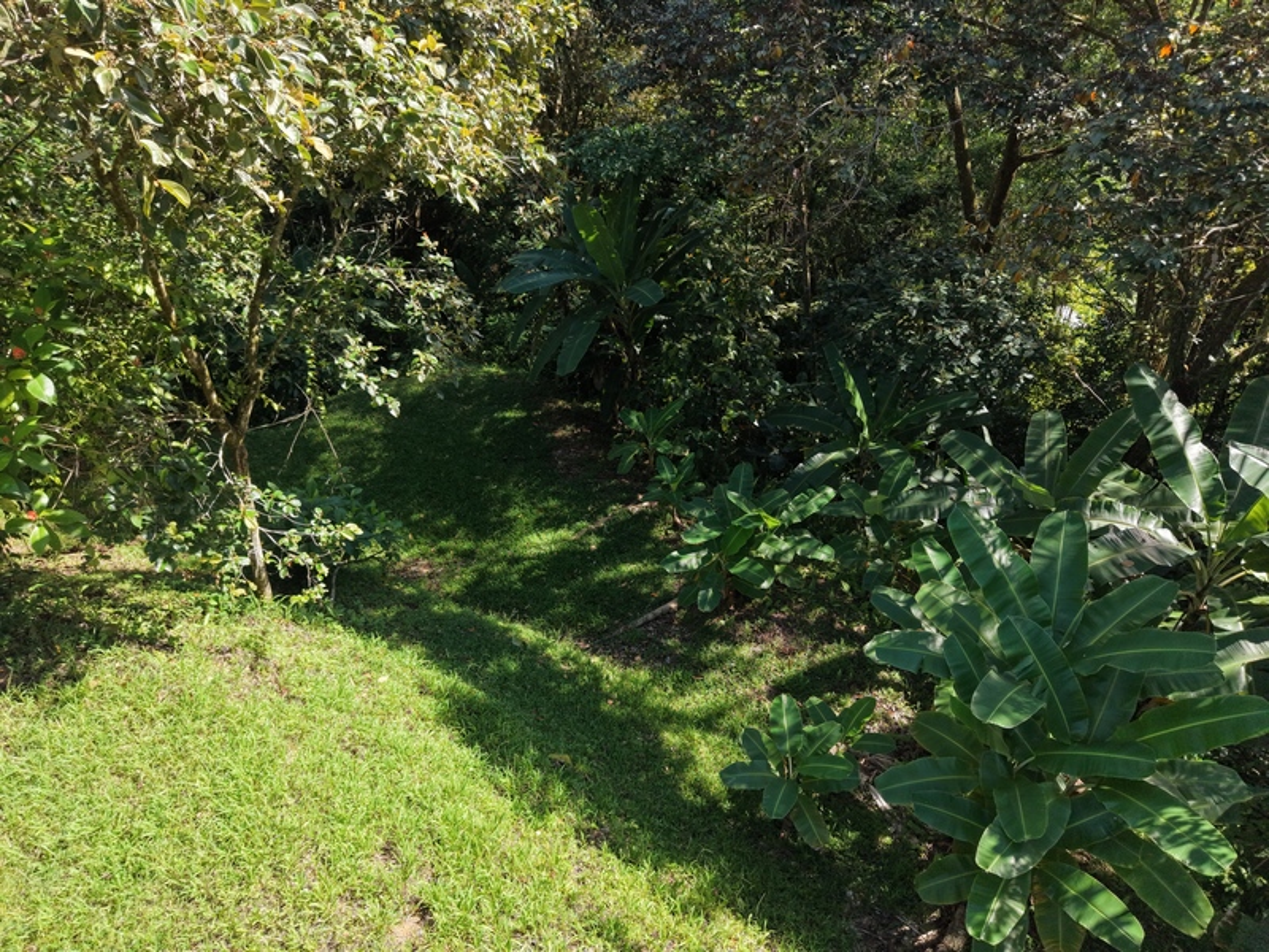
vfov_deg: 56.8
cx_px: 634
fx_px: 880
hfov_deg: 71.6
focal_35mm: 24
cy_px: 476
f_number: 1.8
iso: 290
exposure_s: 1/1500
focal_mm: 8.67
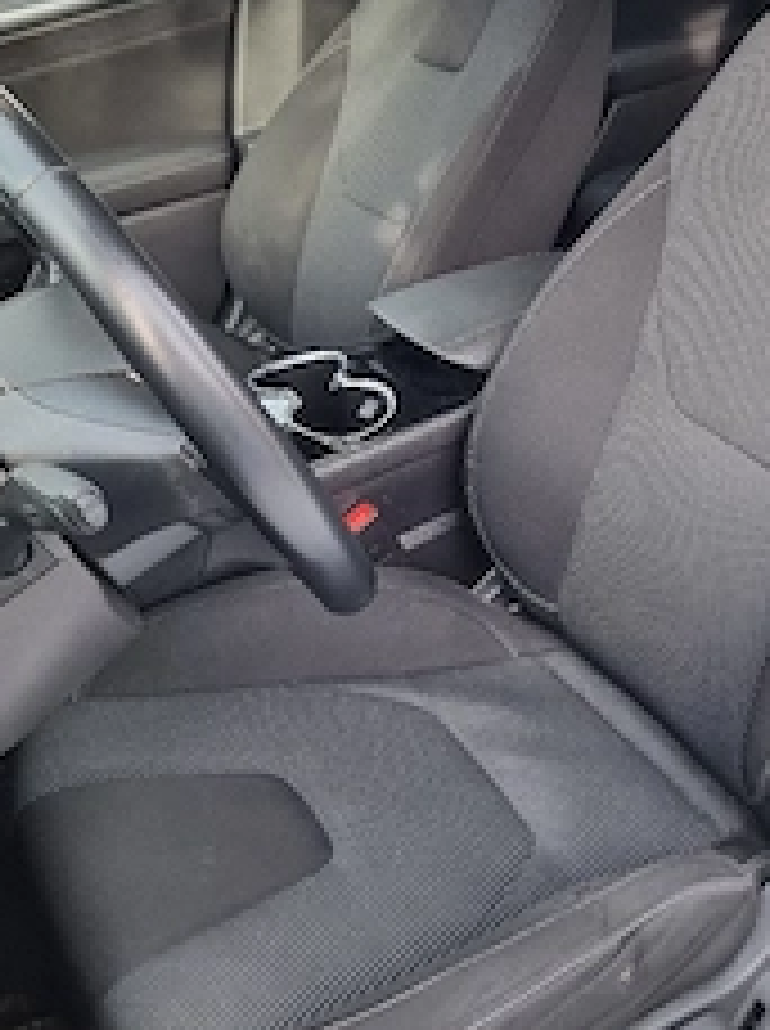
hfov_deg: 33.6
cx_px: 567
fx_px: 1249
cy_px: 414
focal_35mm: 42
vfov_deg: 44.6
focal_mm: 6.7
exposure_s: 1/100
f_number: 1.8
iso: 50
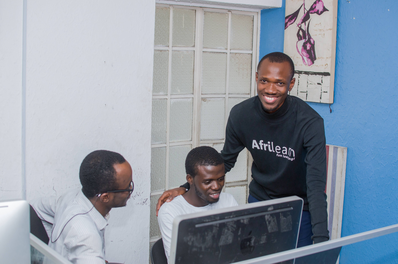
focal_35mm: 52
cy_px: 132
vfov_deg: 25.6
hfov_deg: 37.9
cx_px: 199
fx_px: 579
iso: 320
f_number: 4.5
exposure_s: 1/125
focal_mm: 35
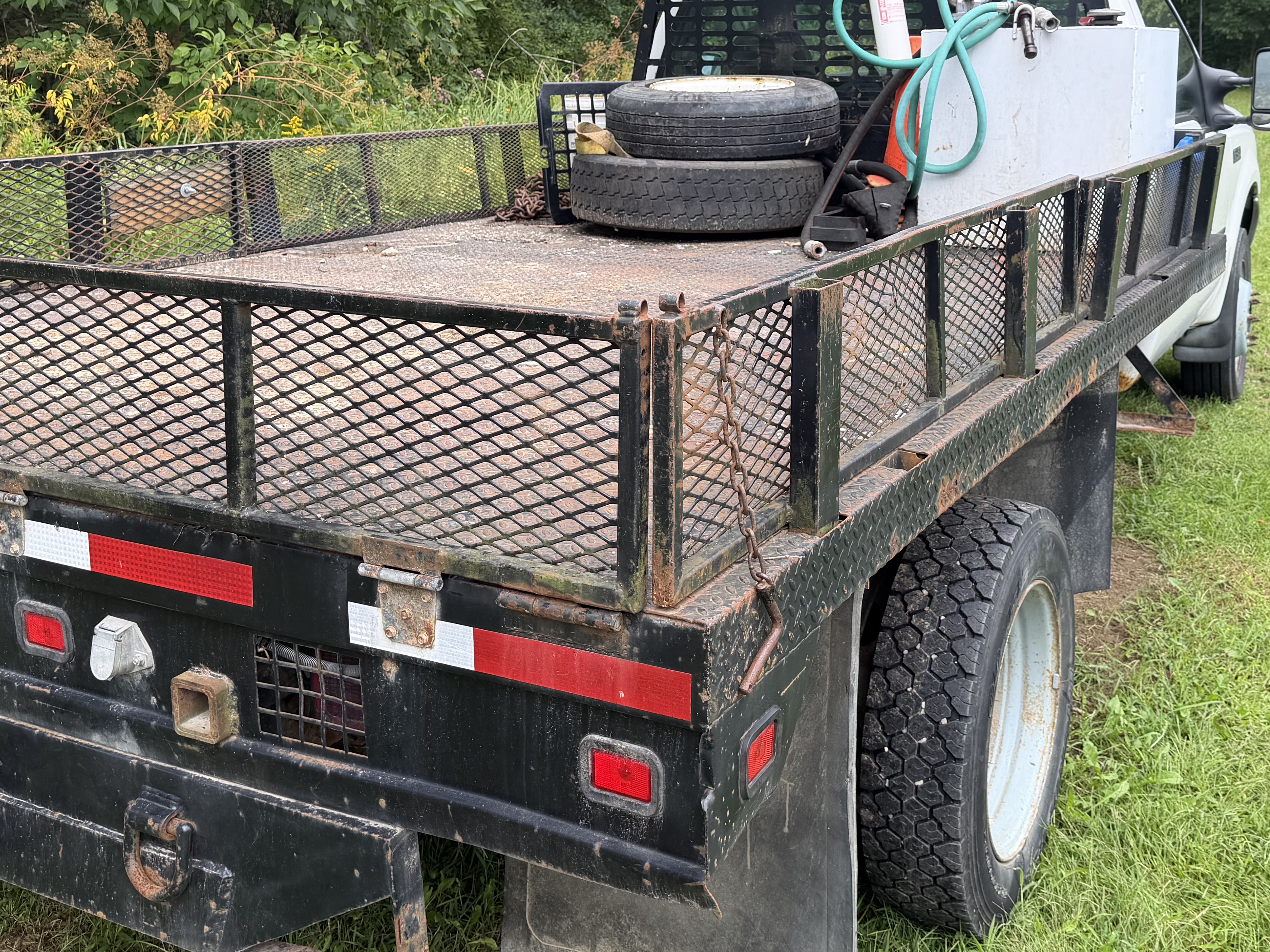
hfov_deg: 46.7
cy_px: 277
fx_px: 1467
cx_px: 723
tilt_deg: -12.0
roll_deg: -3.1
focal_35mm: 40
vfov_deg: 35.4
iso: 64
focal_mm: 6.76
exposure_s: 1/265
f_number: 1.78
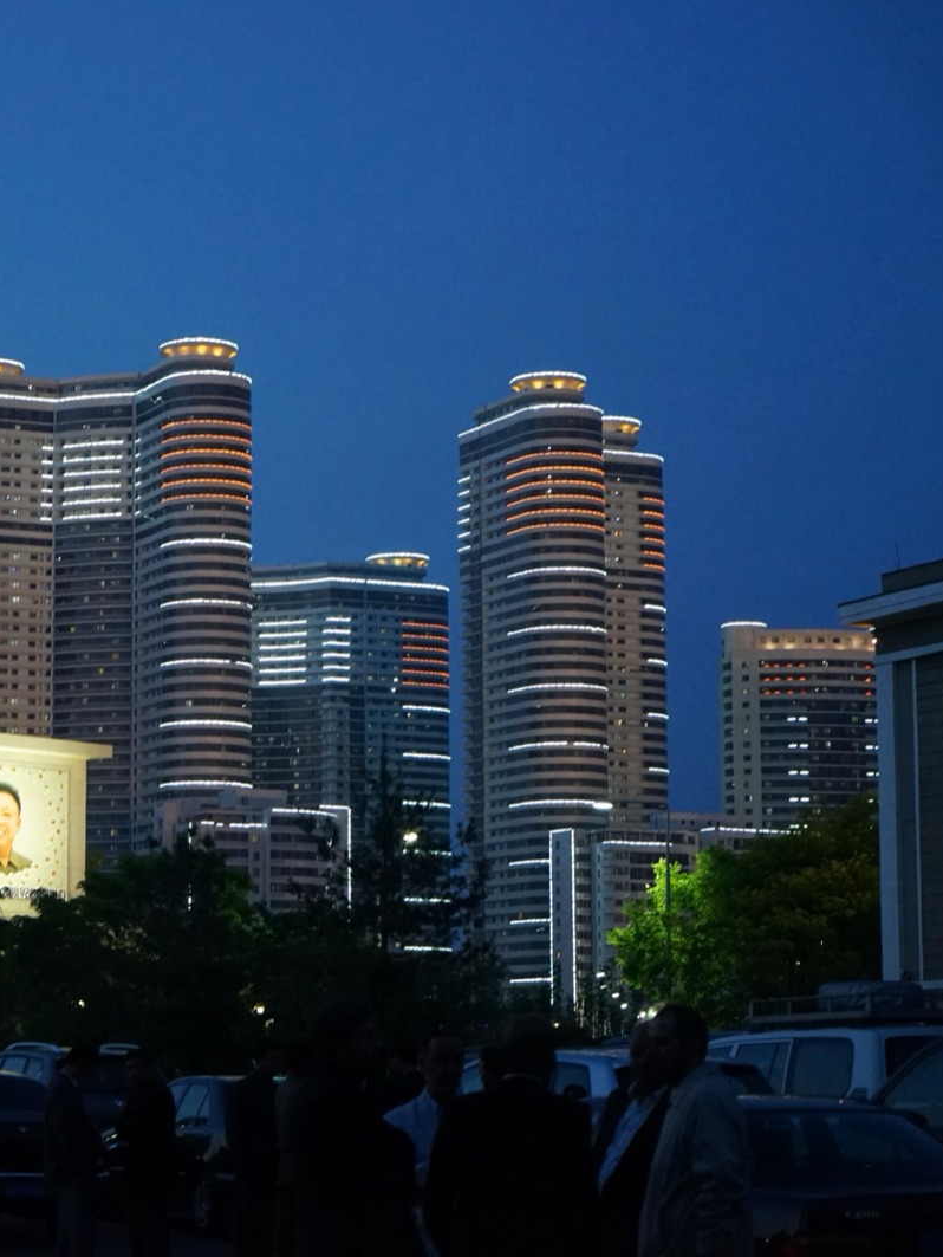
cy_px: 629
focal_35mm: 81
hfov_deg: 17.9
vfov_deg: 24.1
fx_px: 2940
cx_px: 91
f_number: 4
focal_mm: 56
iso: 3200
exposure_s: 1/60
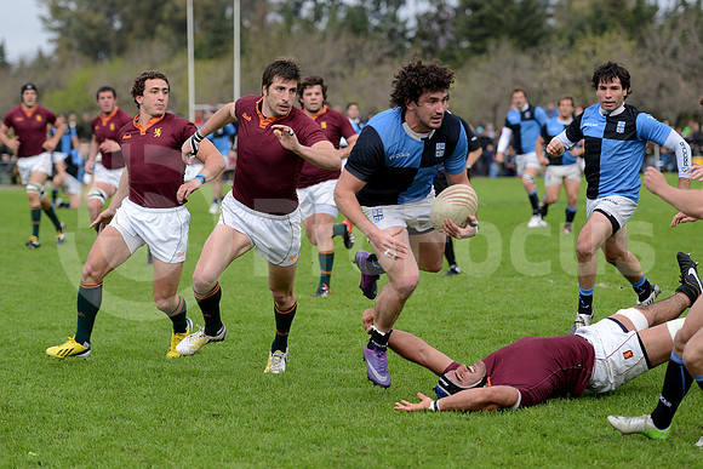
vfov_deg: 13.0
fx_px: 2051
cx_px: 352
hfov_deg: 19.5
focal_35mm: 105
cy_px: 234
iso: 320
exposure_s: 1/1600
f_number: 2.8
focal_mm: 105
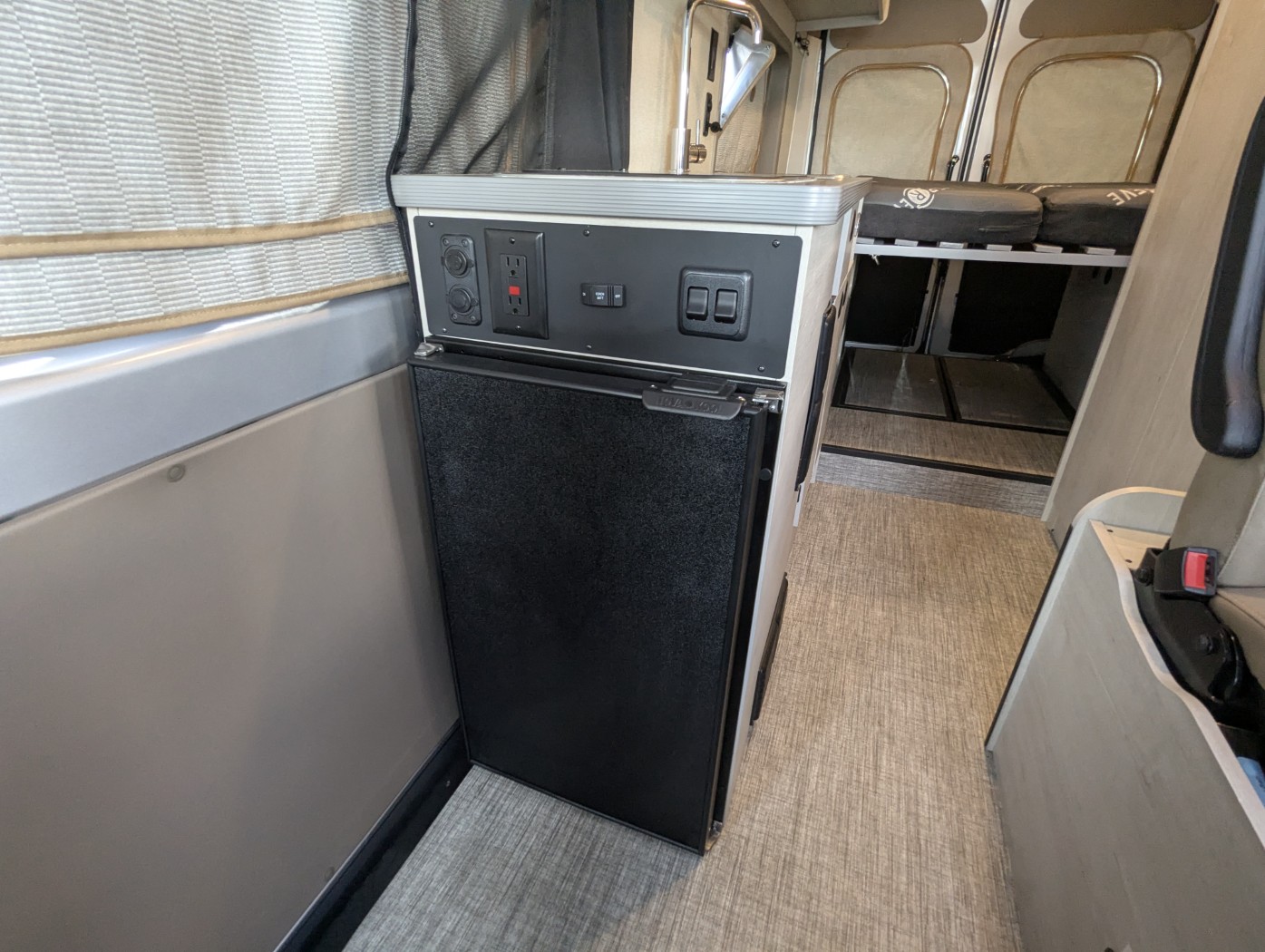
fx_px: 585
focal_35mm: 16
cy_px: 476
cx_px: 632
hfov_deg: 94.4
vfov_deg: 78.2
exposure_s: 1/49.8
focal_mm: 2.35
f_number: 2.2
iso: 308
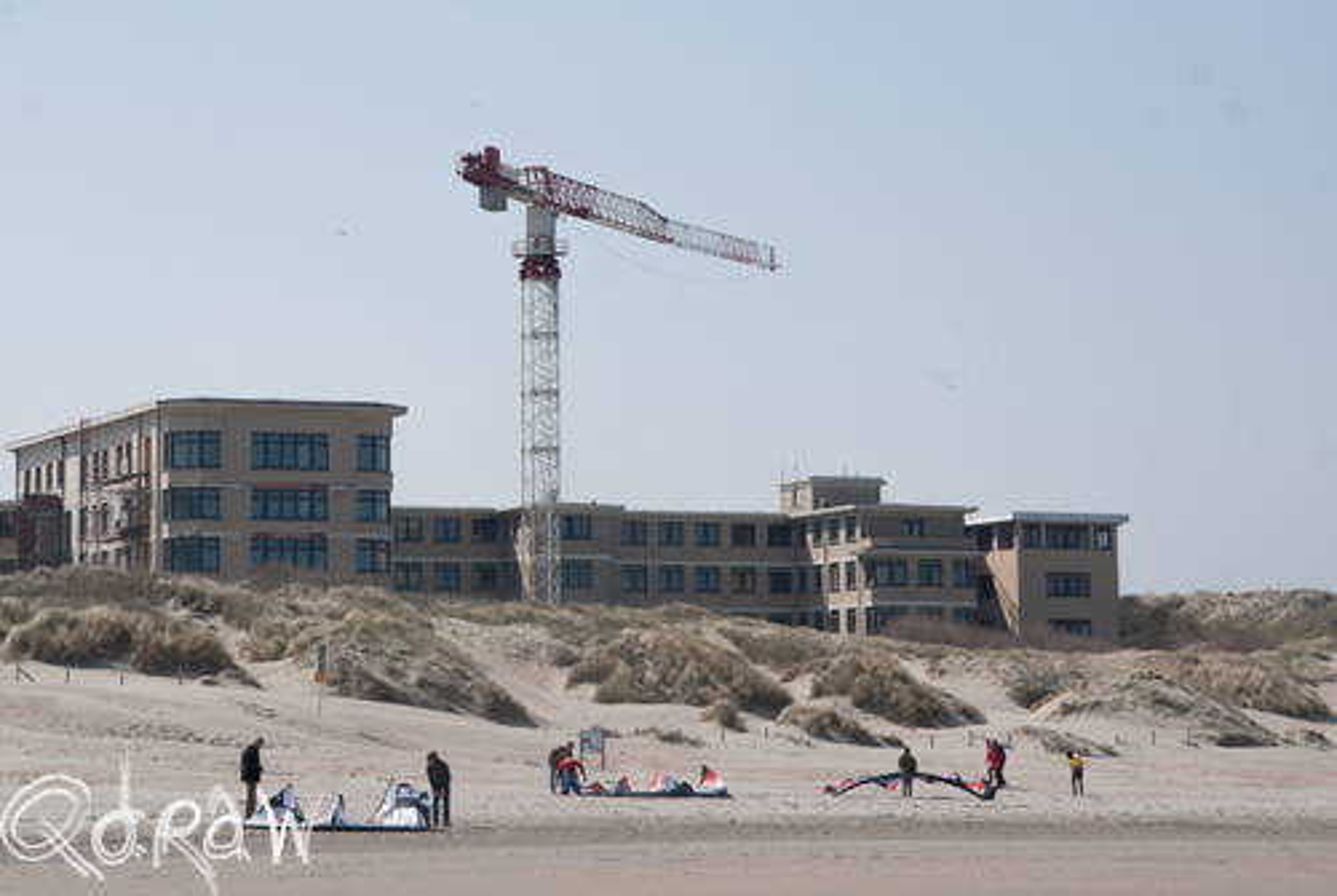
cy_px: 448
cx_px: 668
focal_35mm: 112
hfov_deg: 18.2
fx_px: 4184
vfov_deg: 12.2
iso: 100
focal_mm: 75
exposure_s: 1/320
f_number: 9
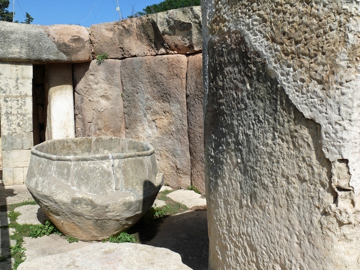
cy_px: 135
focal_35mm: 35
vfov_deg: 40.7
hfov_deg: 52.6
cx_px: 180
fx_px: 364
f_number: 8
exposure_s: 1/400
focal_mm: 7.4
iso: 100
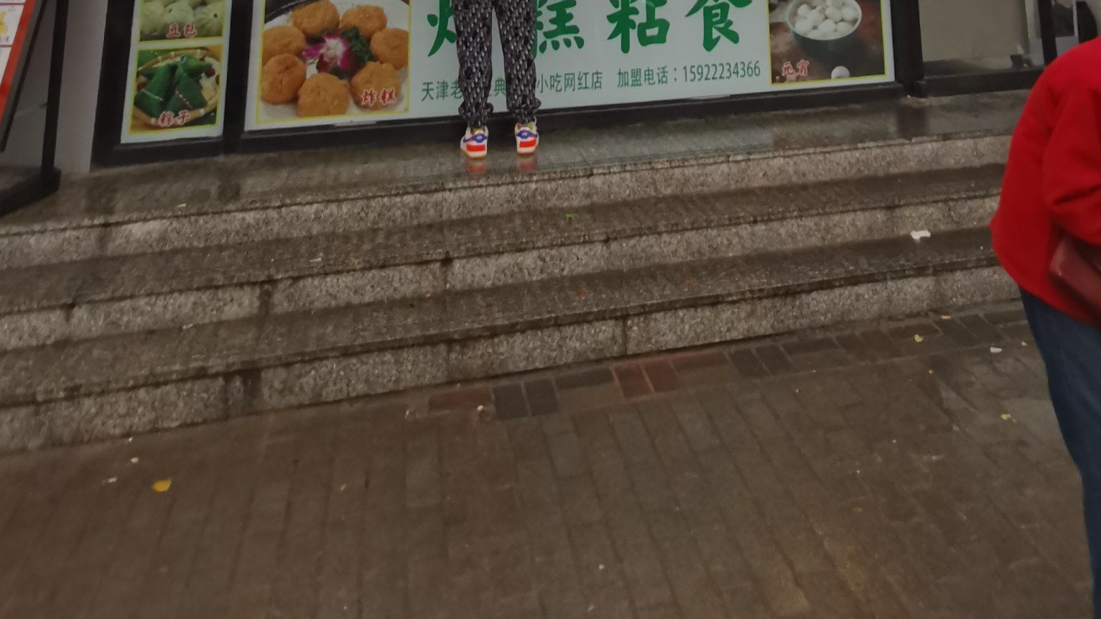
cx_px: 632
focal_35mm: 33
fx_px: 963
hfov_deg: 59.2
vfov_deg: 25.7
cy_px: -328
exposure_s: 1/100
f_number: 2.2
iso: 64
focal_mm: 2.26
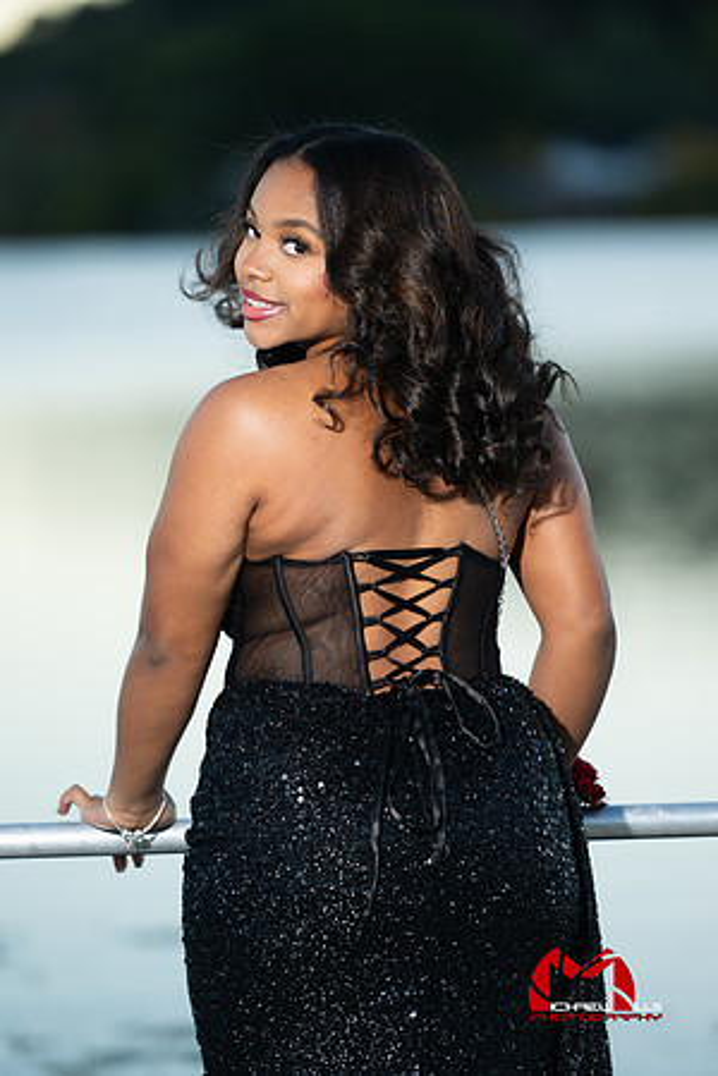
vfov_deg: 10.3
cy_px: 538
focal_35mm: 200
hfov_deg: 6.9
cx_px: 359
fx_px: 5983
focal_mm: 200
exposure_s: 1/200
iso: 100
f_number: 2.8
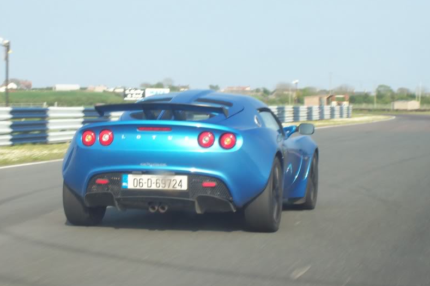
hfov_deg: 17.5
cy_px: 134
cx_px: 215
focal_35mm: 117
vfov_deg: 11.7
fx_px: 1397
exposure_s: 1/250
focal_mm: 16.8
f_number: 4.8
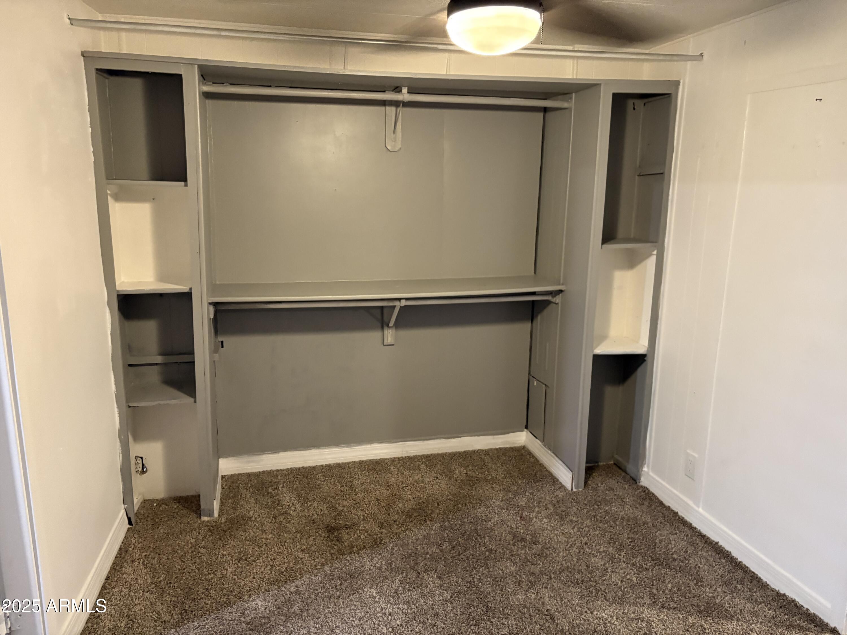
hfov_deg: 67.3
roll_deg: -0.2
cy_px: 318
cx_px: 424
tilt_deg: -10.4
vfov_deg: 53.1
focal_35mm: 26
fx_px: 636
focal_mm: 5.96
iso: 500
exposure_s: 1/40
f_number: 1.6
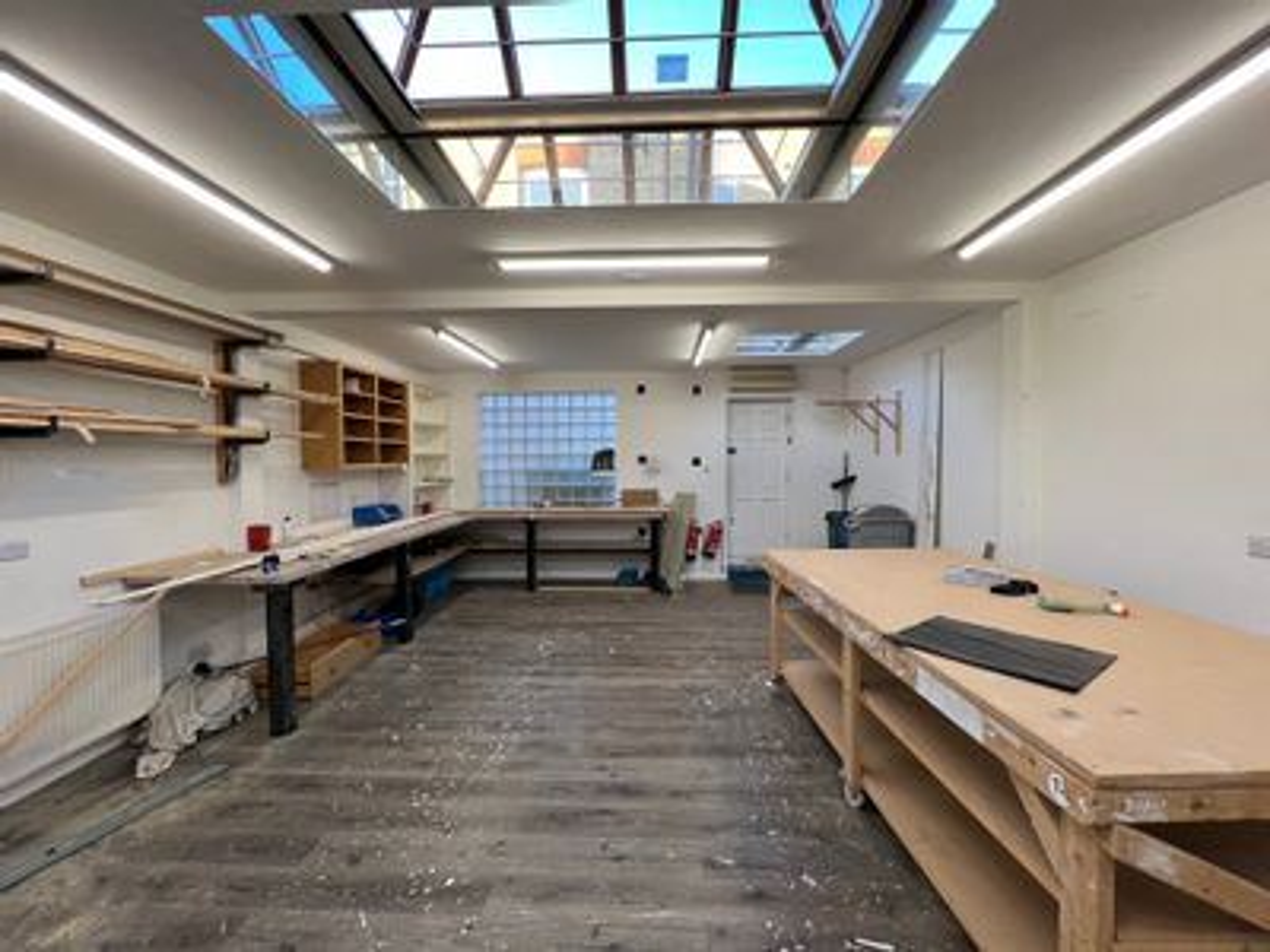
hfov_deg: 106.2
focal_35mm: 13
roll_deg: +0.2
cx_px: 635
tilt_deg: -0.5
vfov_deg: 89.9
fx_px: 477
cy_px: 476
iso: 80
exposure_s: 1/100
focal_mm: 1.57
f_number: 1.8
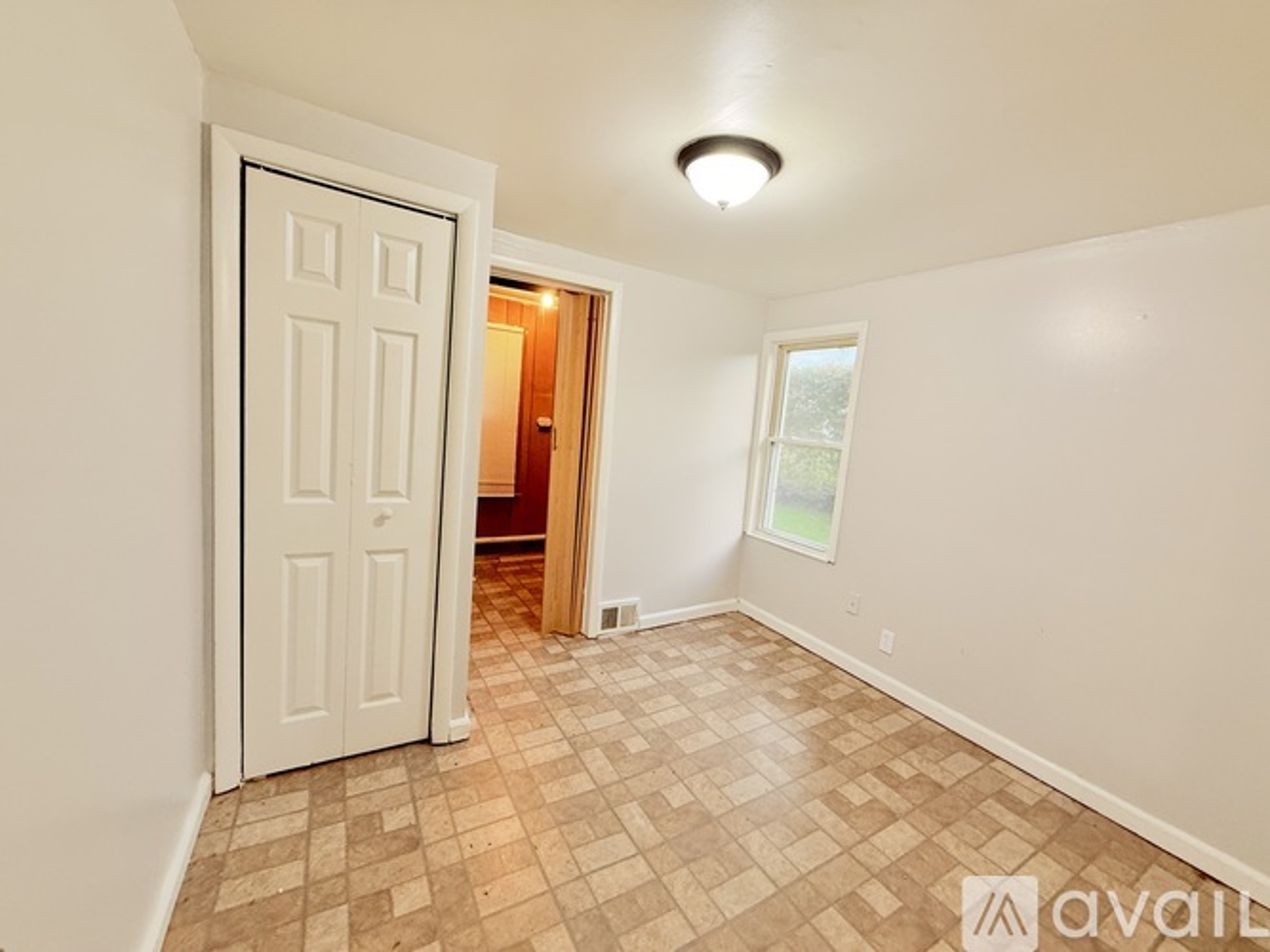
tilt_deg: -4.8
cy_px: 476
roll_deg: -5.0
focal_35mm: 14
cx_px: 635
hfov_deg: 102.1
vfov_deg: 85.7
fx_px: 514
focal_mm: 2.22
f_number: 2.2
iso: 320
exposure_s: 1/60
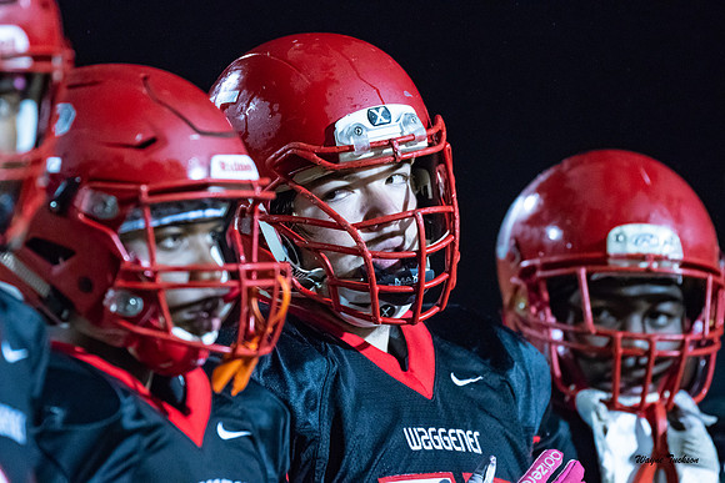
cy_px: 242
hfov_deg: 4.6
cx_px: 362
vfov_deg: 3.1
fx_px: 9064
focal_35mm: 450
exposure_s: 1/1000
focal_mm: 300
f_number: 3.2
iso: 8000
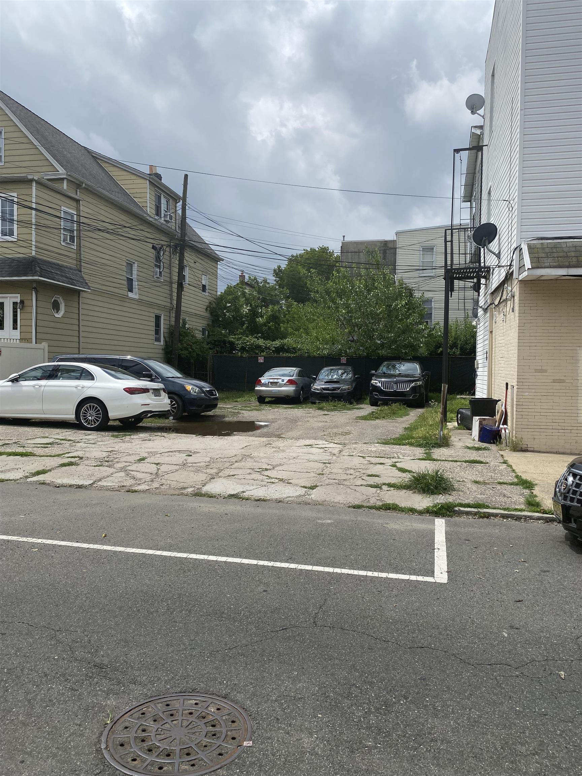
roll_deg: -1.0
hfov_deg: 53.1
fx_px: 583
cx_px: 291
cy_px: 388
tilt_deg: -0.9
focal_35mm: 26
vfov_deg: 67.3
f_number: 1.8
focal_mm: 4.25
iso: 32
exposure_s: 1/5747
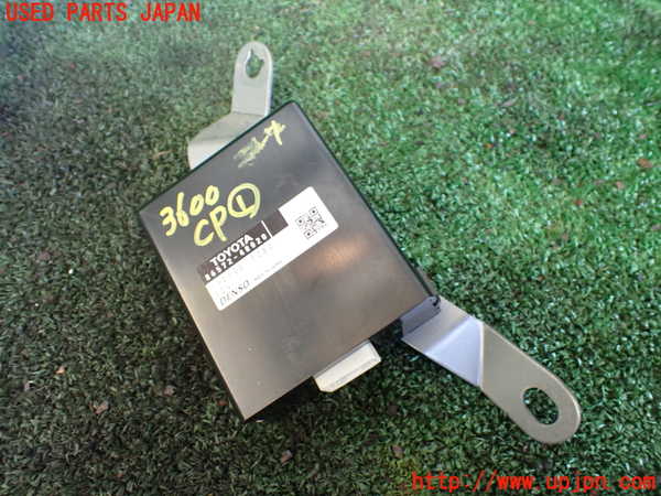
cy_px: 248
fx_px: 573
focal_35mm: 30
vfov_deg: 46.8
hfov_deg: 60.0
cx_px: 330
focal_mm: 5.4
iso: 800
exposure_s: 1/100
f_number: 2.3
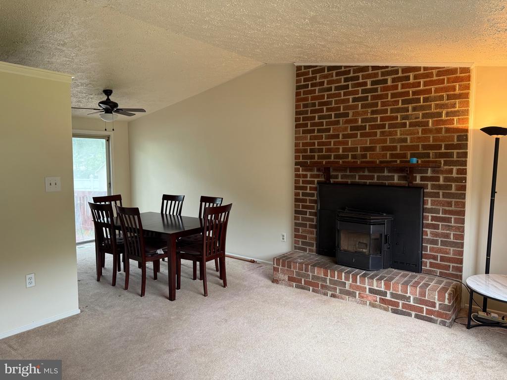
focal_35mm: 24
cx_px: 254
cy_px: 190
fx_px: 352
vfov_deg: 56.8
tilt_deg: -4.3
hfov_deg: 71.6
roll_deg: -0.4
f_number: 1.78
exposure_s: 1/60
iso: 125
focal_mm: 6.76
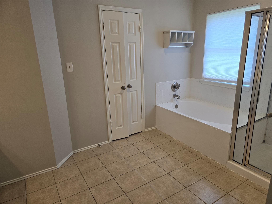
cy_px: 102
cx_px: 136
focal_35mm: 23
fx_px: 181
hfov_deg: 73.9
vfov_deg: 58.9
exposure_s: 1/120
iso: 160
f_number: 1.7
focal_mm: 6.3
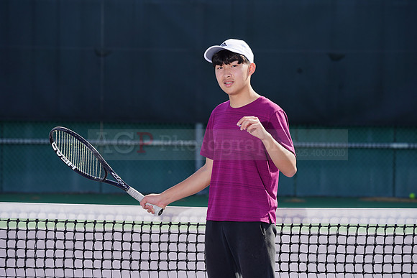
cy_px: 139
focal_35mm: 203
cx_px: 208
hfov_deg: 10.1
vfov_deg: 6.8
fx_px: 2352
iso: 100
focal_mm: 203
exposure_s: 1/250
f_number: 8
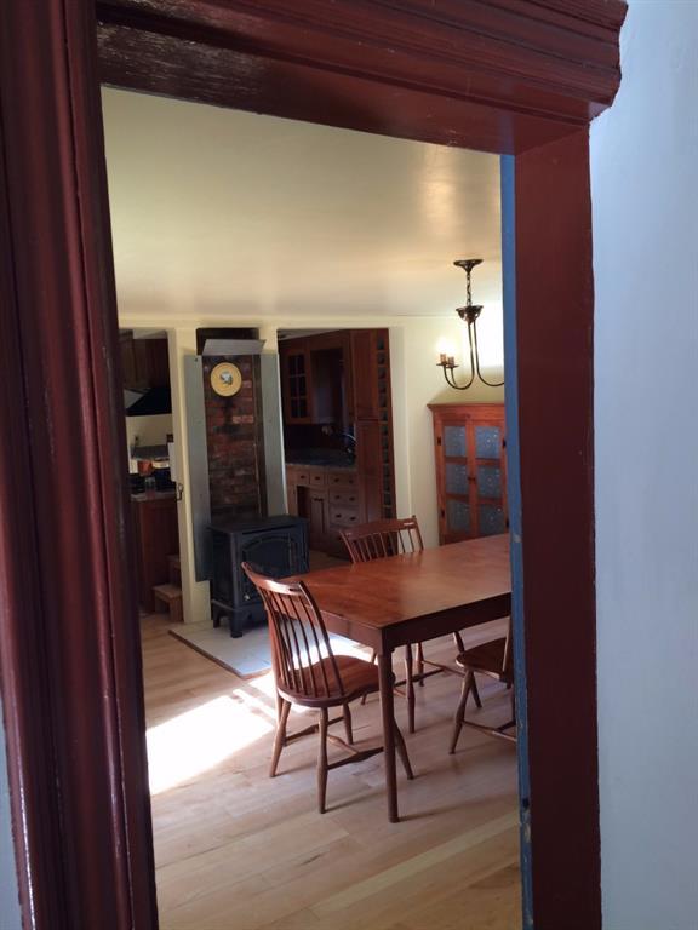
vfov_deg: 61.7
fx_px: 780
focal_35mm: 29
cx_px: 349
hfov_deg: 48.2
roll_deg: +3.7
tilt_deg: -7.1
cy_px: 465
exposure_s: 1/40
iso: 32
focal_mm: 4.15
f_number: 2.2
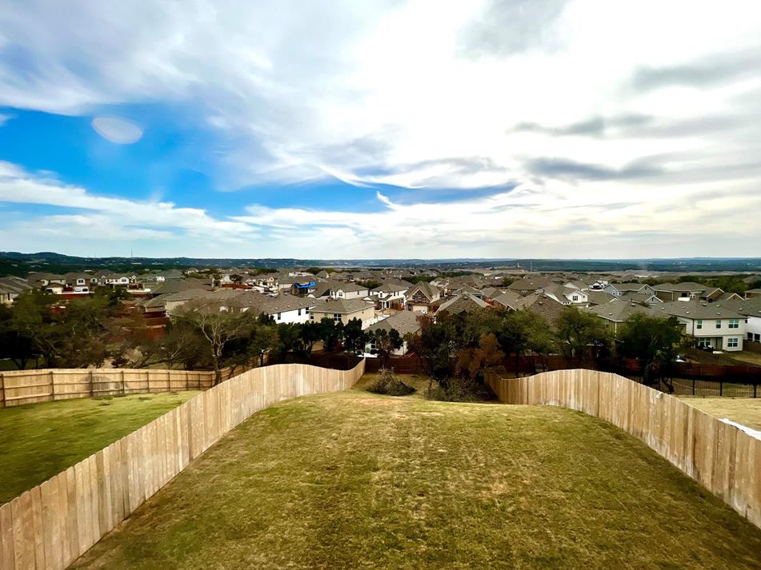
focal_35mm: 14
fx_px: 308
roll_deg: +0.4
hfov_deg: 101.9
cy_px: 275
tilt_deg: -2.9
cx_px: 403
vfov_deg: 85.6
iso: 32
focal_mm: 1.57
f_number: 1.8
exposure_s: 1/1980
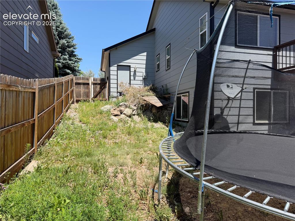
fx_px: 204
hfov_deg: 71.6
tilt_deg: -0.4
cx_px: 148
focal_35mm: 24
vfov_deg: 56.8
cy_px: 110
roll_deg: -0.6
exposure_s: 1/2525
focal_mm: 6.76
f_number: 1.78
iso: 80
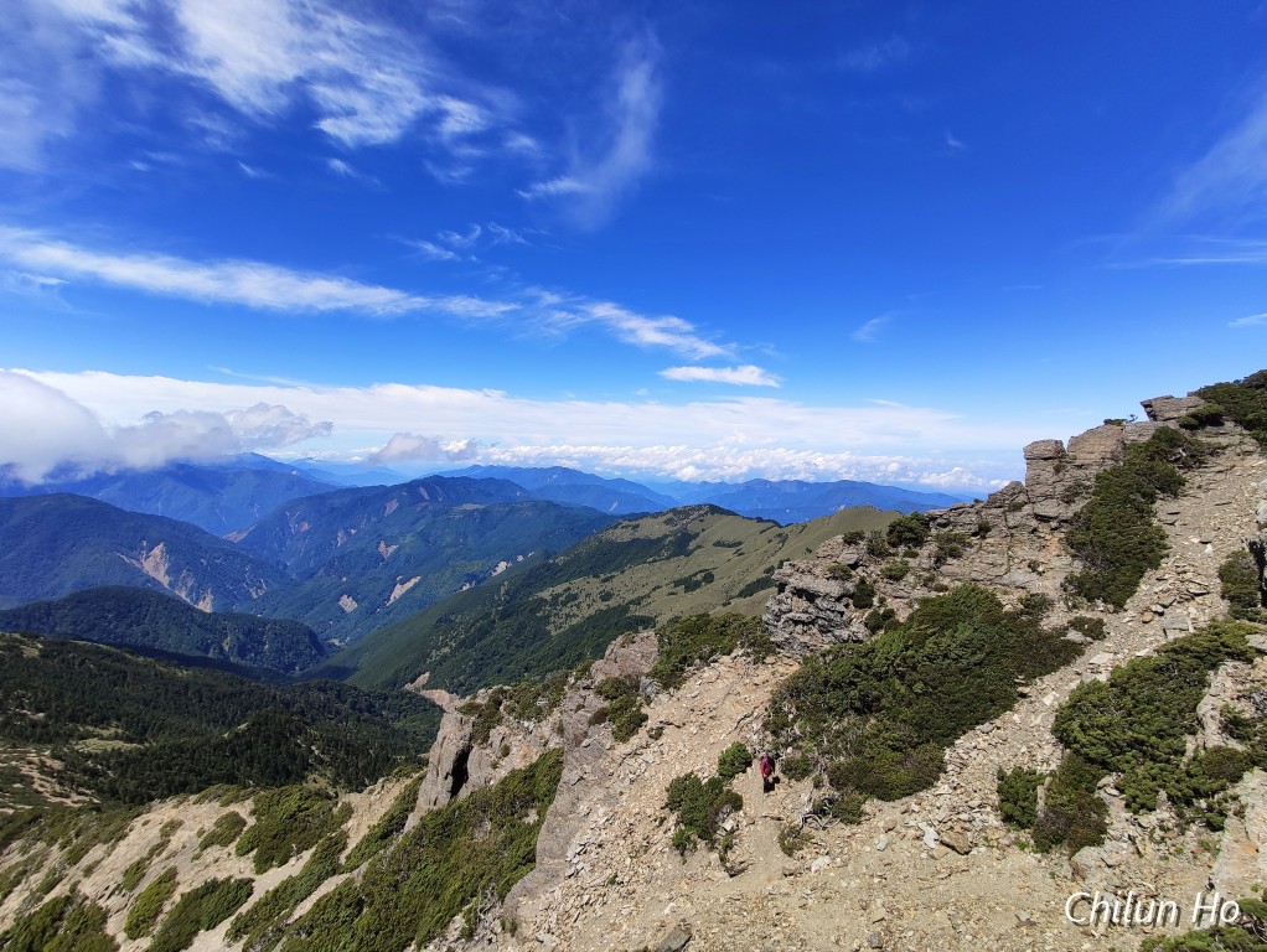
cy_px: 476
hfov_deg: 106.1
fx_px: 476
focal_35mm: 13
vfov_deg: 90.0
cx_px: 634
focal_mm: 2.25
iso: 100
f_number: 2.2
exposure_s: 1/1154
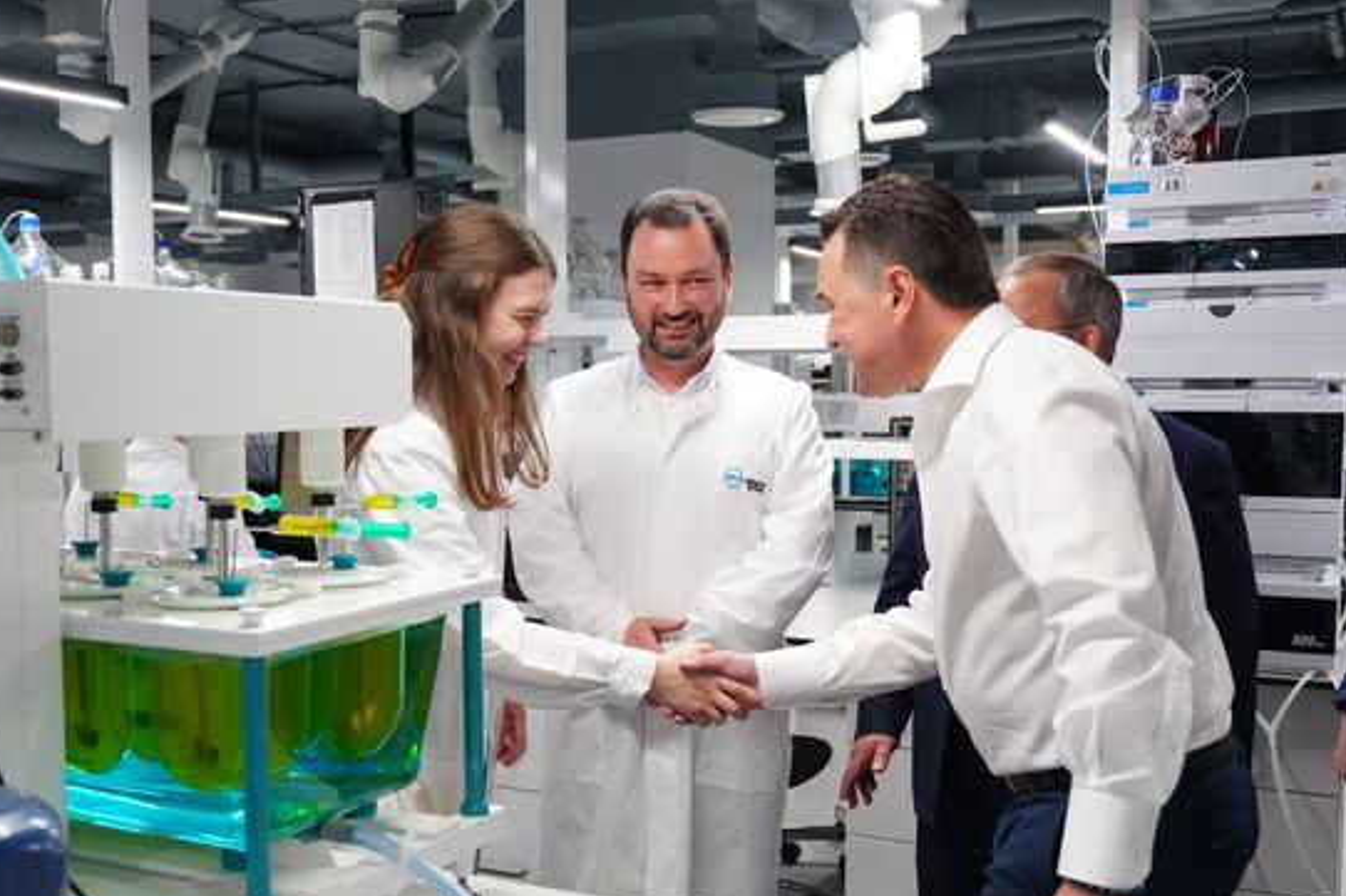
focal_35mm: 40
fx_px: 1495
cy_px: 494
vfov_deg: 33.4
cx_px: 590
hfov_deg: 48.4
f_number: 4.5
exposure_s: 1/640
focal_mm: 31
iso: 4000
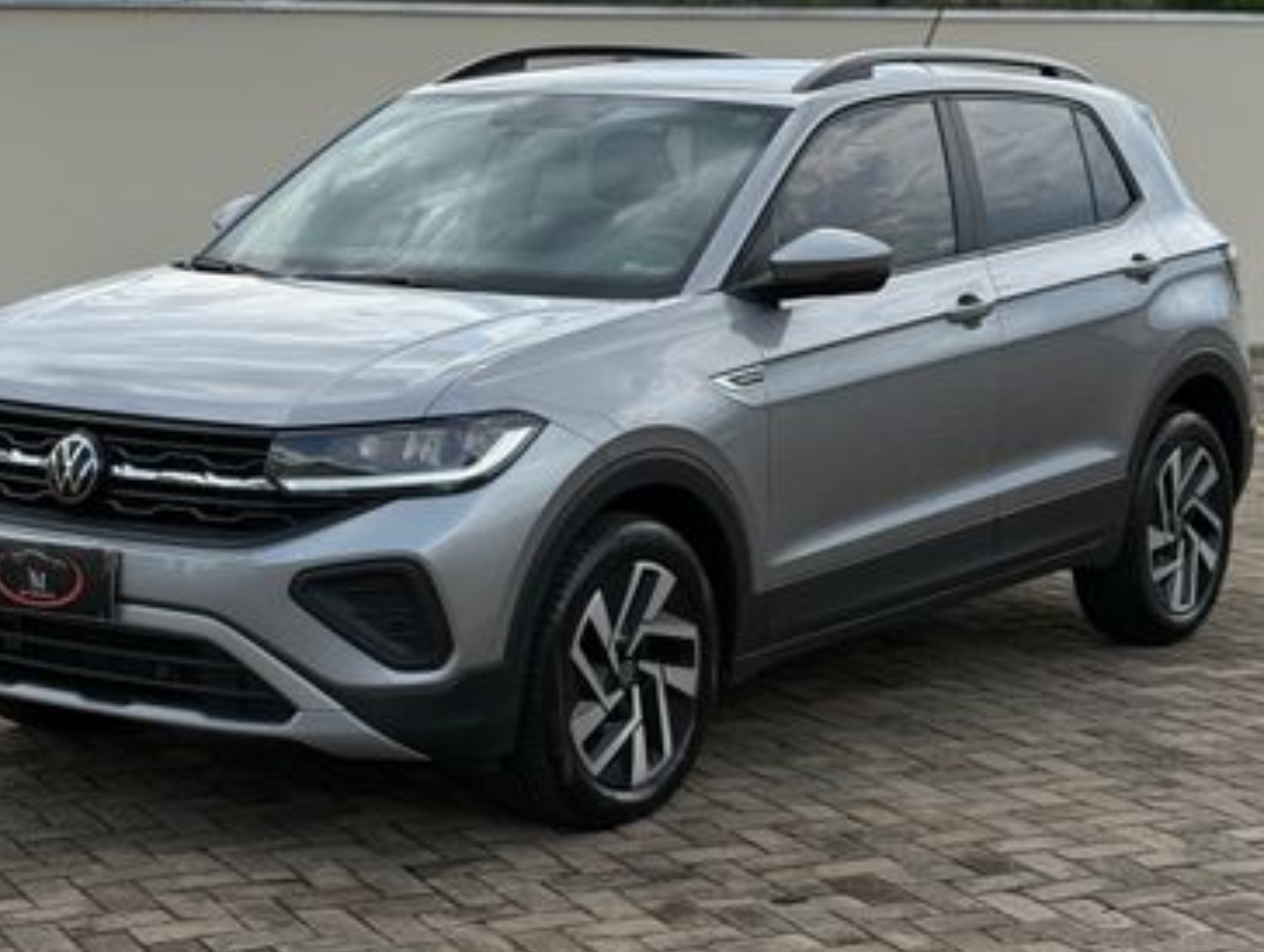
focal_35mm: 62
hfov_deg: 31.1
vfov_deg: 23.7
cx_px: 580
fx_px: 2267
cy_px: 441
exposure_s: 1/4587
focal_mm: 6.76
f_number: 1.78
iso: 64
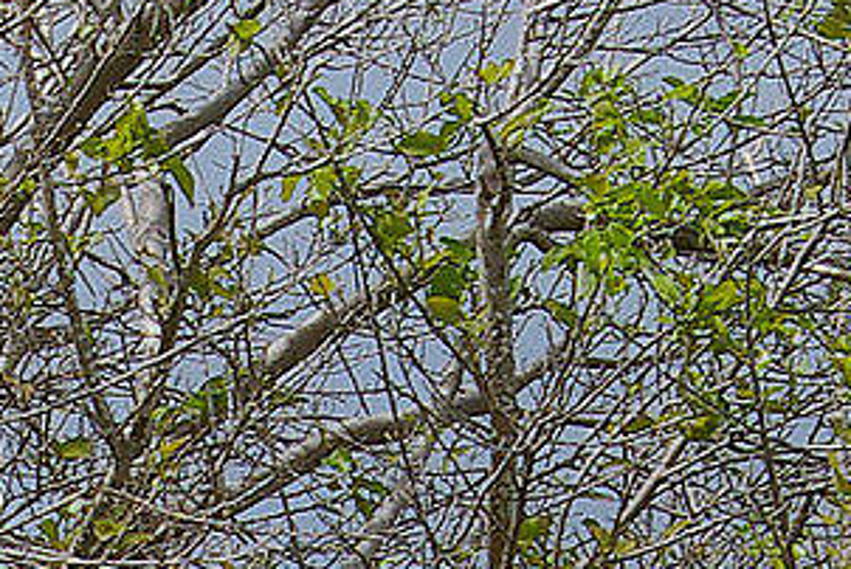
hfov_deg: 4.3
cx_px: -96
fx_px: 11286
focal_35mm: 477
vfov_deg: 2.9
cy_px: 1097
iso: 100
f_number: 8
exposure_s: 1/250
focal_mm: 40
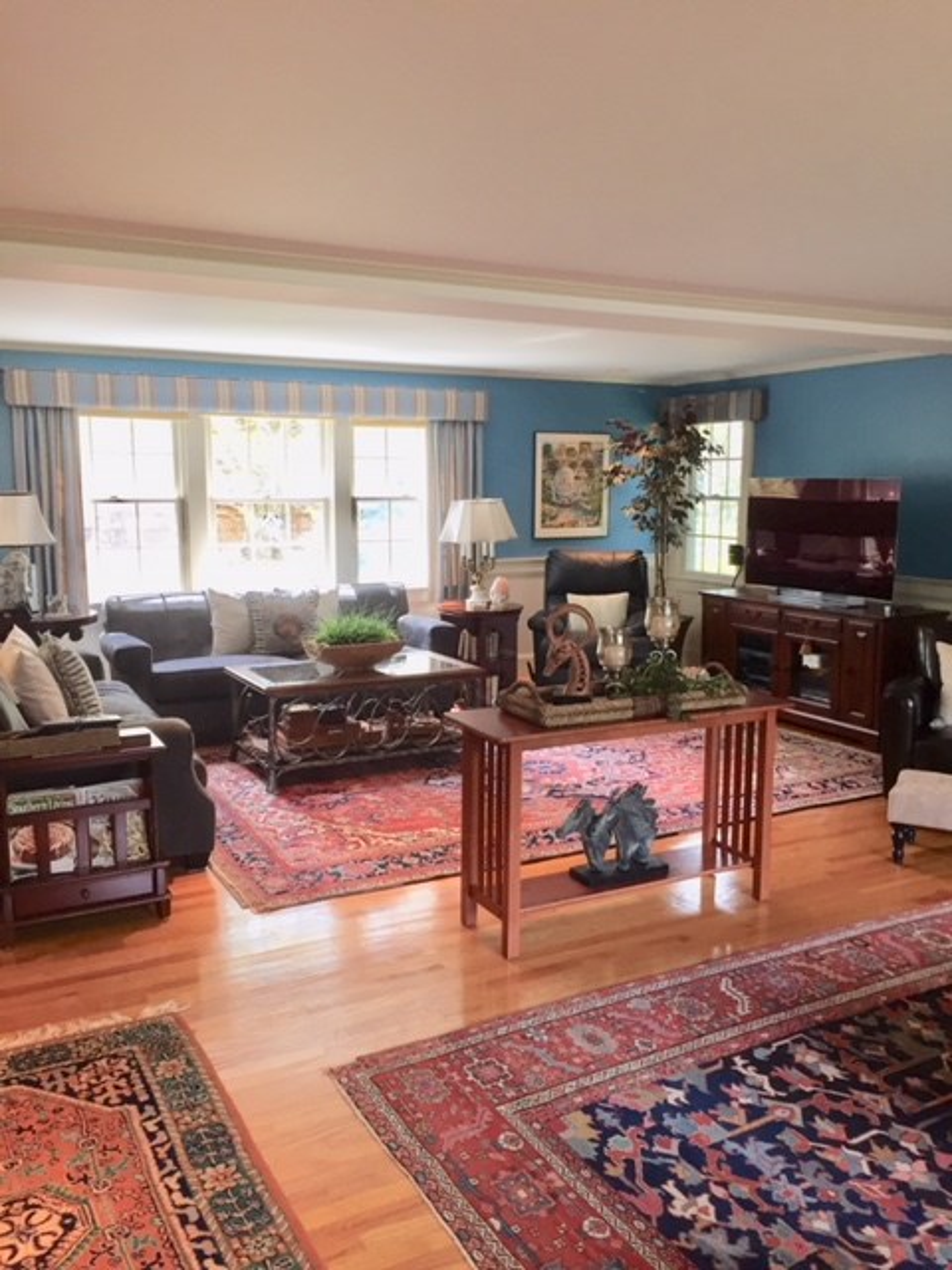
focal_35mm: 29
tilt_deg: -8.0
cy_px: 635
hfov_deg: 48.2
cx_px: 476
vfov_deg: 61.7
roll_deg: +0.4
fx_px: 1063
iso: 32
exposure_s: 1/30
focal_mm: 4.15
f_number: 2.2
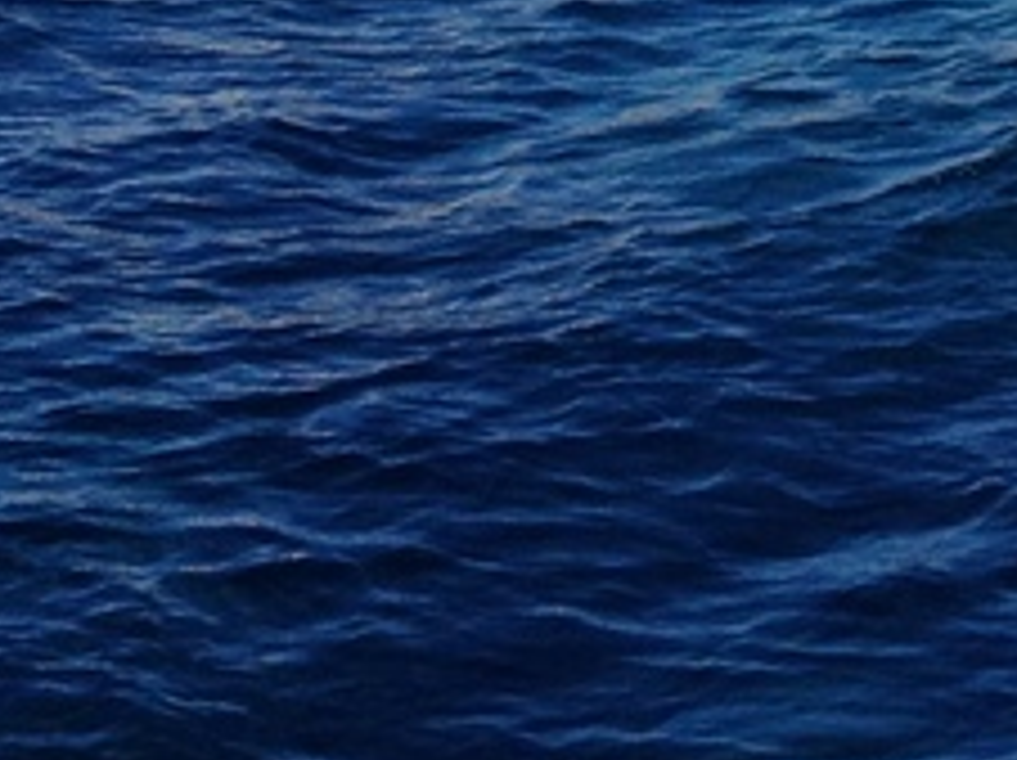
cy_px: -1219
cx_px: 1521
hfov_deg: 10.3
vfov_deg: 7.3
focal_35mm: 186
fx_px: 5459
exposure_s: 1/1783
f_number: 2.4
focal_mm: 4.28
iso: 64
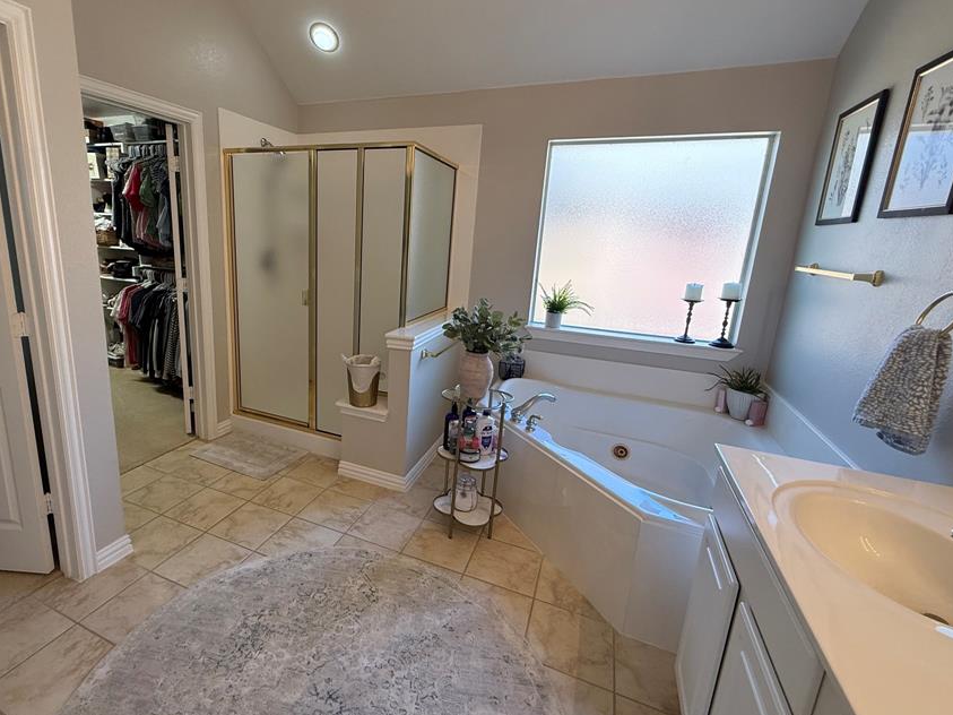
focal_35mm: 17
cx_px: 397
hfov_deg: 90.2
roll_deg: -1.6
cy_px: 343
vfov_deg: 74.7
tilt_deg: -12.6
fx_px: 468
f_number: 2.2
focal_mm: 2.22
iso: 200
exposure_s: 1/120
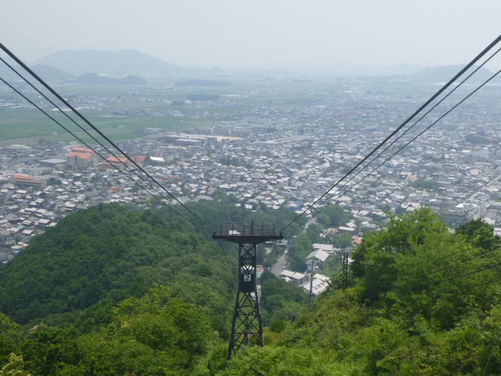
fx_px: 521
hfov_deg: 51.4
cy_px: 188
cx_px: 250
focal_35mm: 36
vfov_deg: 39.7
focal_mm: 6.4
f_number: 4.4
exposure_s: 1/500
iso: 100
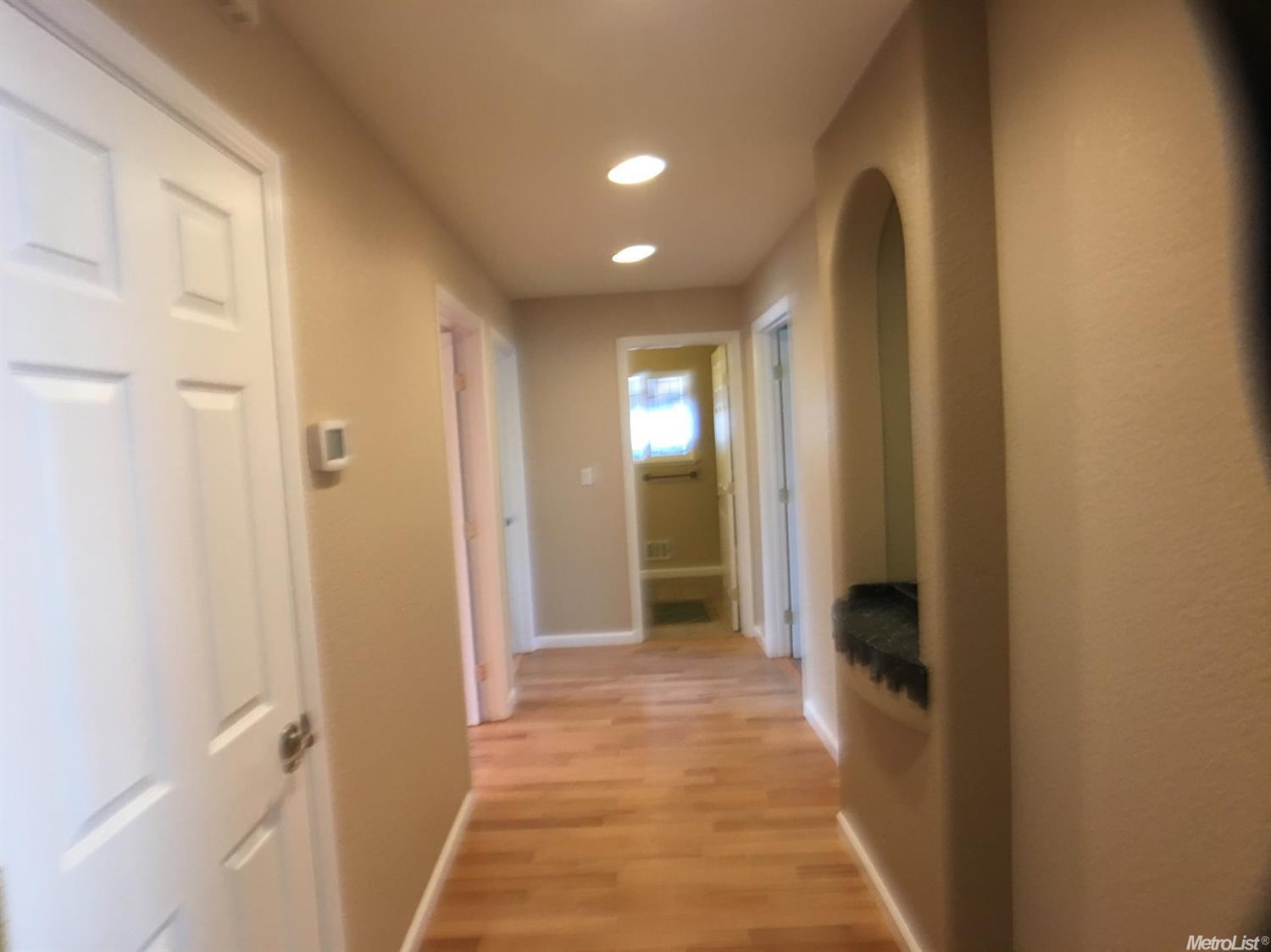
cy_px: 476
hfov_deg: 61.7
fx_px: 1064
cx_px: 636
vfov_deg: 48.2
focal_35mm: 29
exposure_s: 1/15
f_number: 2.2
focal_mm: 4.15
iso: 40
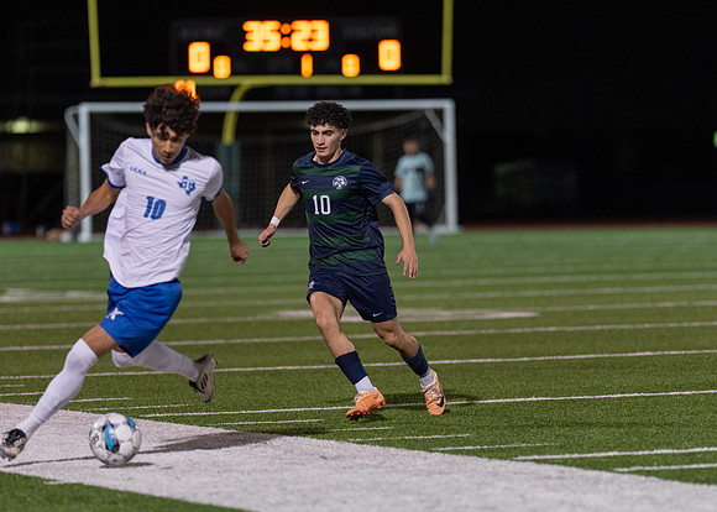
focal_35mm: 229
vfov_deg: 6.3
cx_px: 364
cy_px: 304
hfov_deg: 8.8
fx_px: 4669
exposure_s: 1/1250
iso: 1600
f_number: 1.8
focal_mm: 135
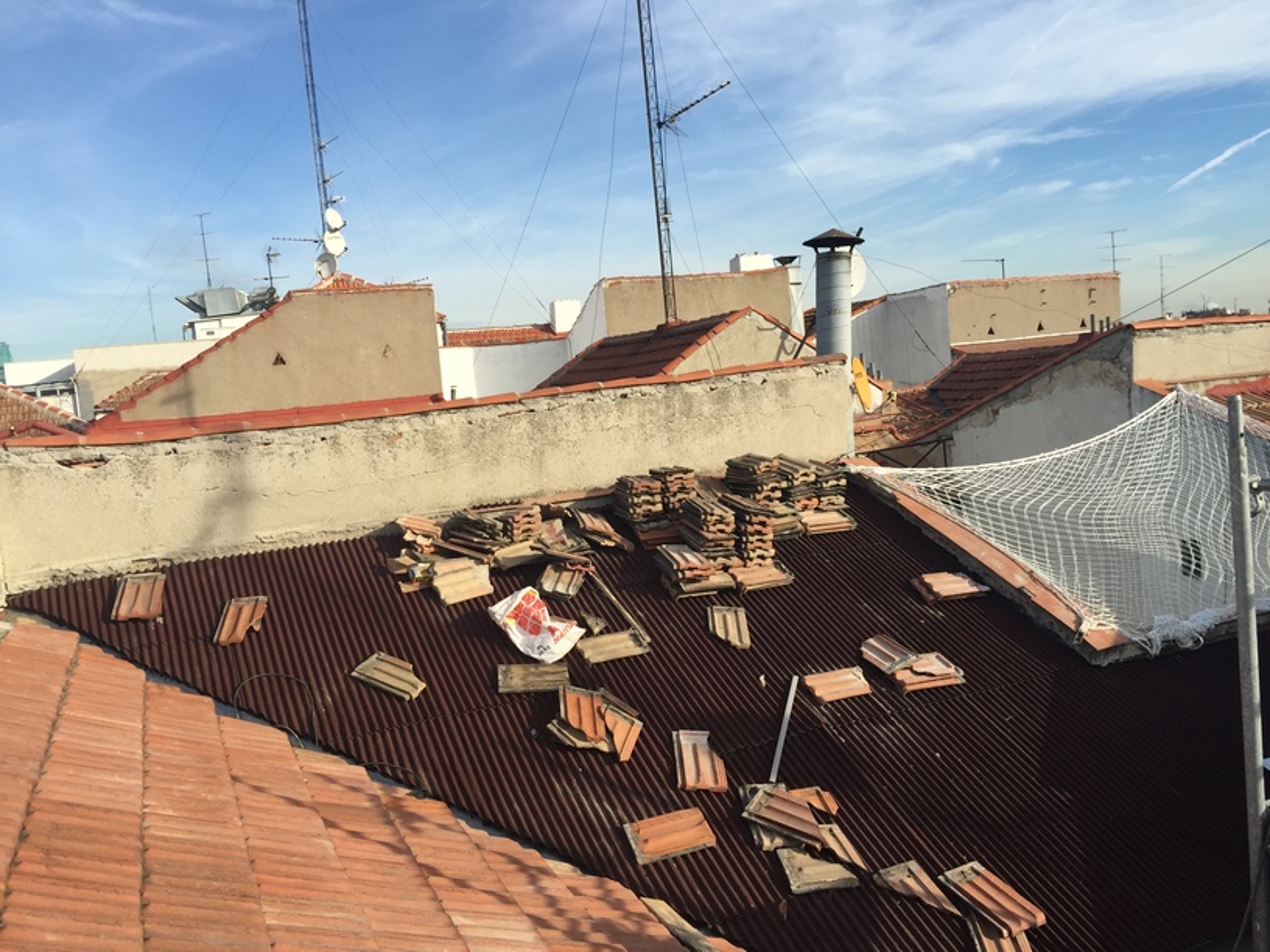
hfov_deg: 61.7
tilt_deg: -4.9
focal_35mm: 29
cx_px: 635
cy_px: 476
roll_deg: +4.6
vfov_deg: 48.2
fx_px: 1064
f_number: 2.2
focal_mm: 4.15
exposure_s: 1/1464
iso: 32
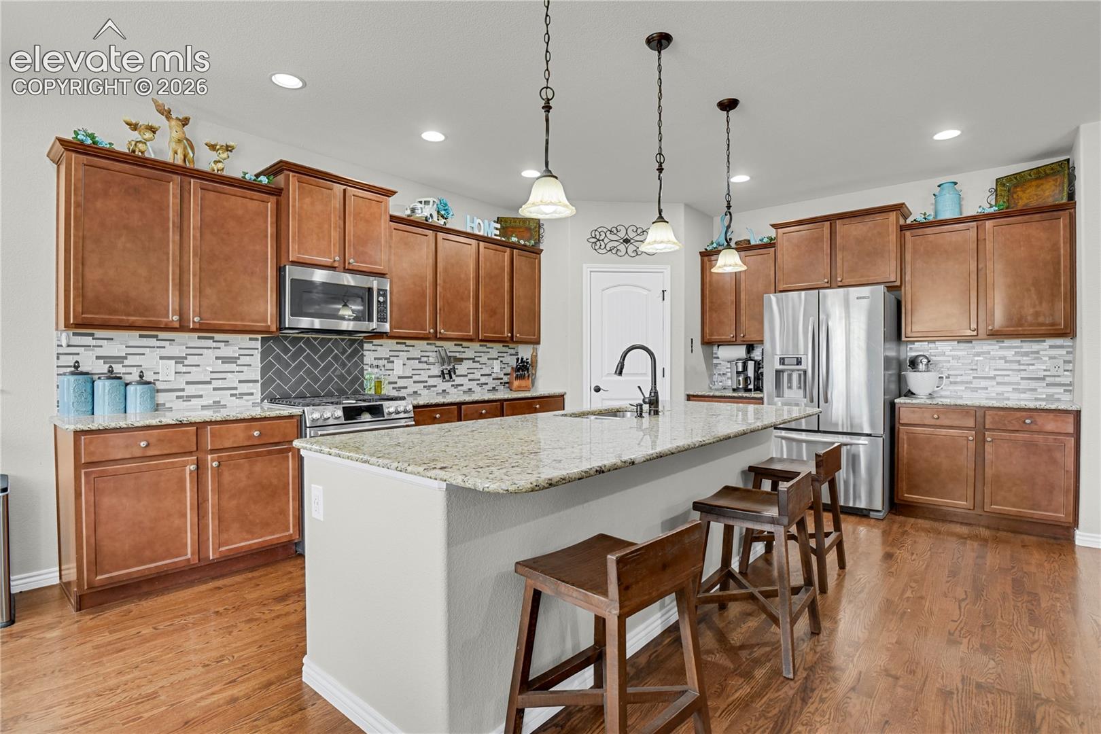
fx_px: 520
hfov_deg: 93.3
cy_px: 367
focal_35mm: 17
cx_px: 550
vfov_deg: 70.4
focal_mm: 17
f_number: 8
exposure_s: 1/20
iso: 7200
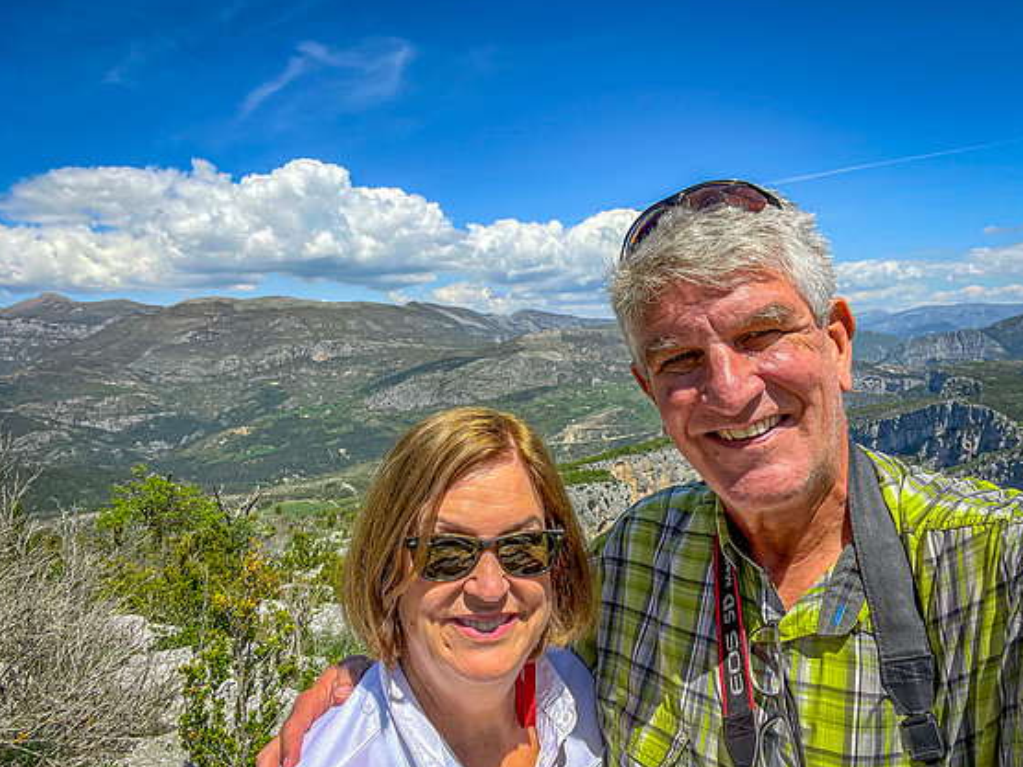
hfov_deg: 71.6
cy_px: 378
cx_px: 517
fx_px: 709
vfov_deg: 56.8
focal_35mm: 24
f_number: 2.2
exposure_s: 1/950
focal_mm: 2.71
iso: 32
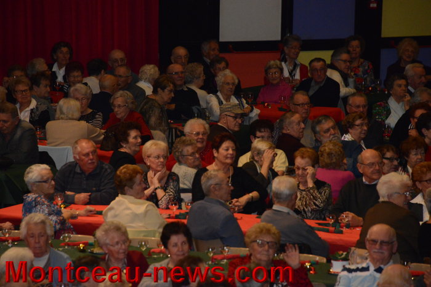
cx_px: 216
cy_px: 144
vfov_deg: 4.6
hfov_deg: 6.9
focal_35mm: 300
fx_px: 3592
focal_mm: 300
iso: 6400
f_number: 8
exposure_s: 1/250
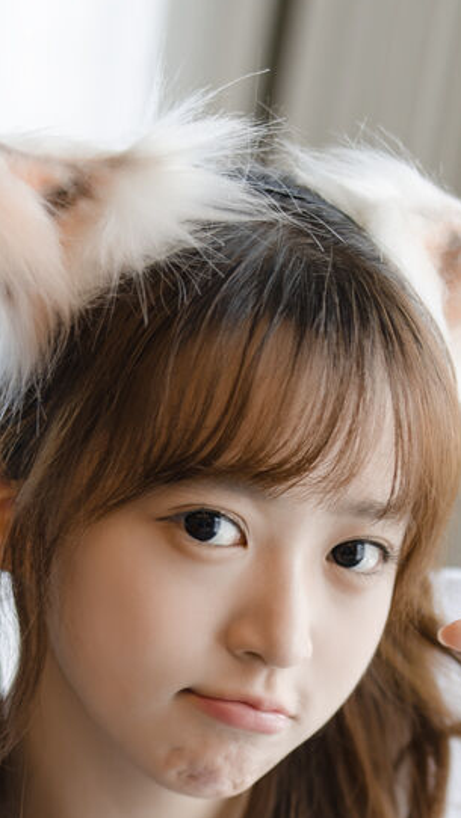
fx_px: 3780
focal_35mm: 174
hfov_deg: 7.0
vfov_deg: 12.0
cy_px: 1061
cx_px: 446
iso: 100
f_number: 1.8
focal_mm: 50
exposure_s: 1/60
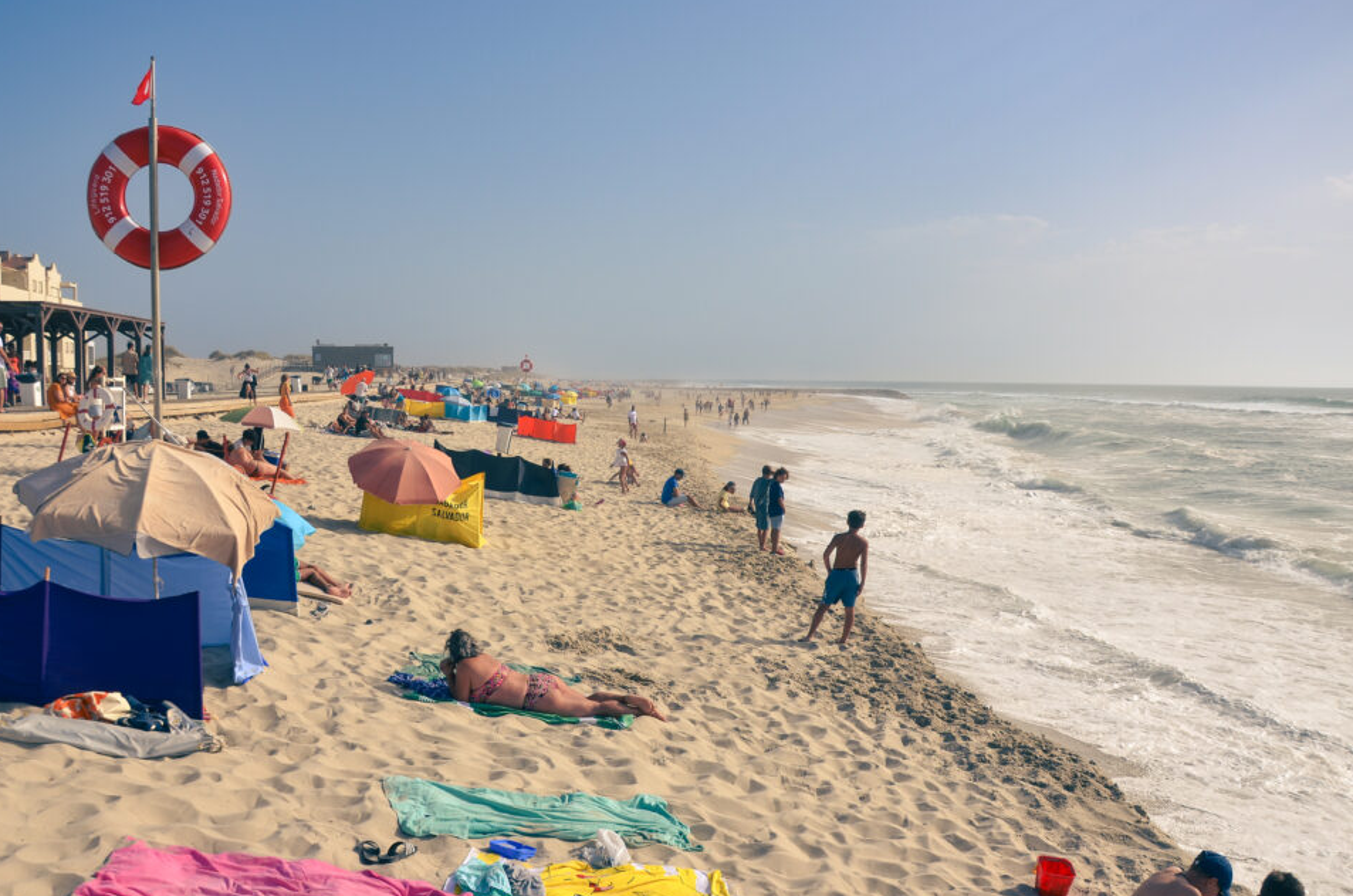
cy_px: 452
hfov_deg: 63.7
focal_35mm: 29
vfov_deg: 44.8
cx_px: 650
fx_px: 1088
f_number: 7.1
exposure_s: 1/1000
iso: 100
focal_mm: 18
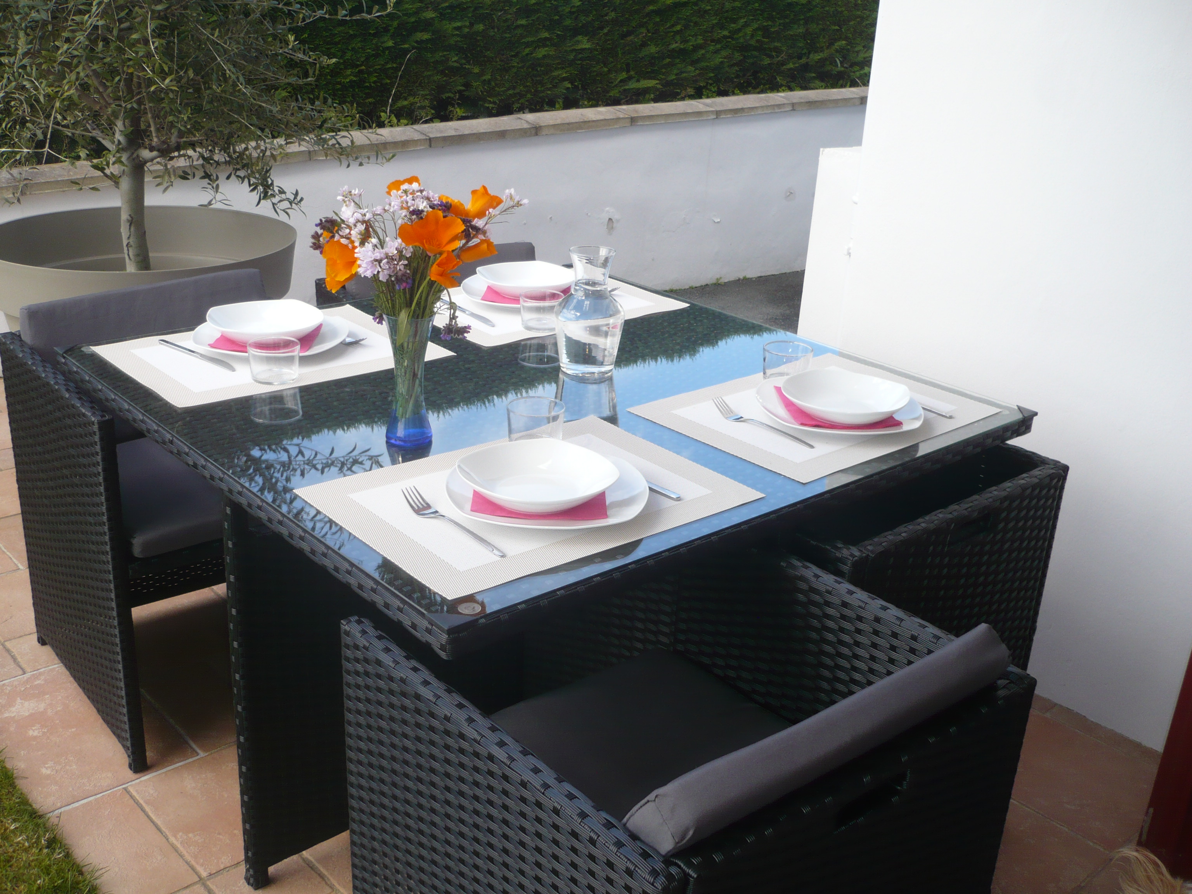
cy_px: 447
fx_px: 1205
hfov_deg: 52.6
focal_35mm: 35
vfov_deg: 40.7
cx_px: 596
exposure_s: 1/320
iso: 100
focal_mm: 5.8
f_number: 2.8
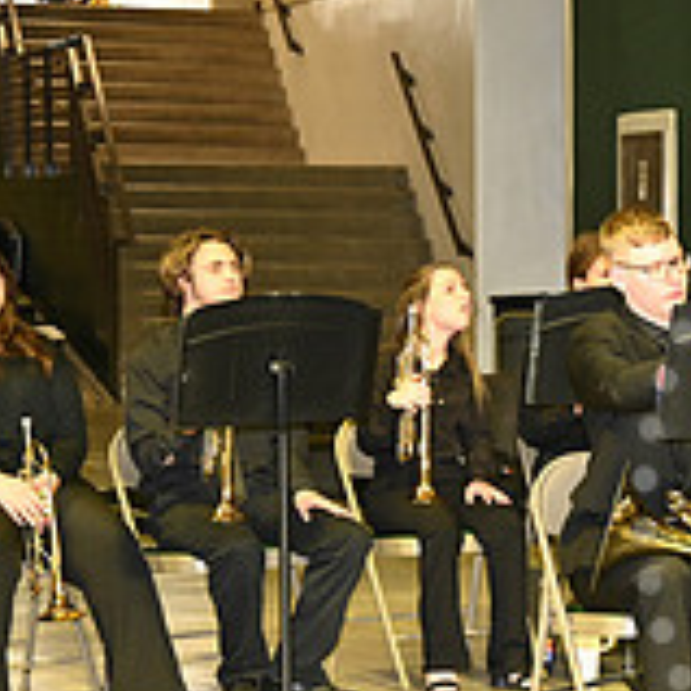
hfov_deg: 12.5
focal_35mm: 133
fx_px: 3004
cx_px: 1047
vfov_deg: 13.1
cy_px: 504
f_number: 5.6
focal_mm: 43
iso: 1600
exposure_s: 1/60
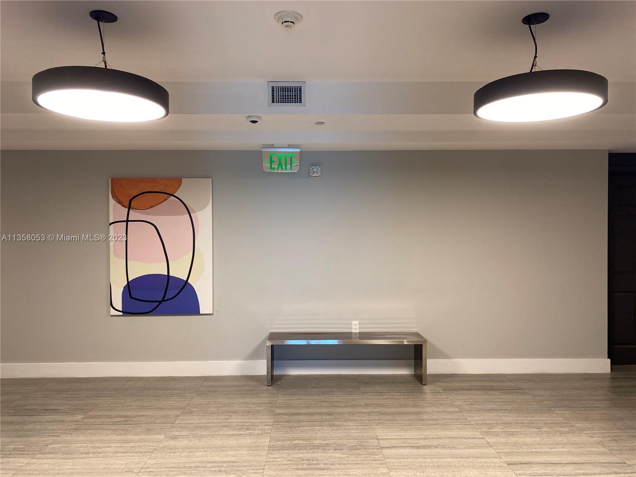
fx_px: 478
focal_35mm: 26
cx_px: 318
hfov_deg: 67.3
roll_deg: +0.9
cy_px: 238
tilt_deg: -0.1
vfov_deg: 53.1
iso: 125
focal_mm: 4.25
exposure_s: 1/60
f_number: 1.8
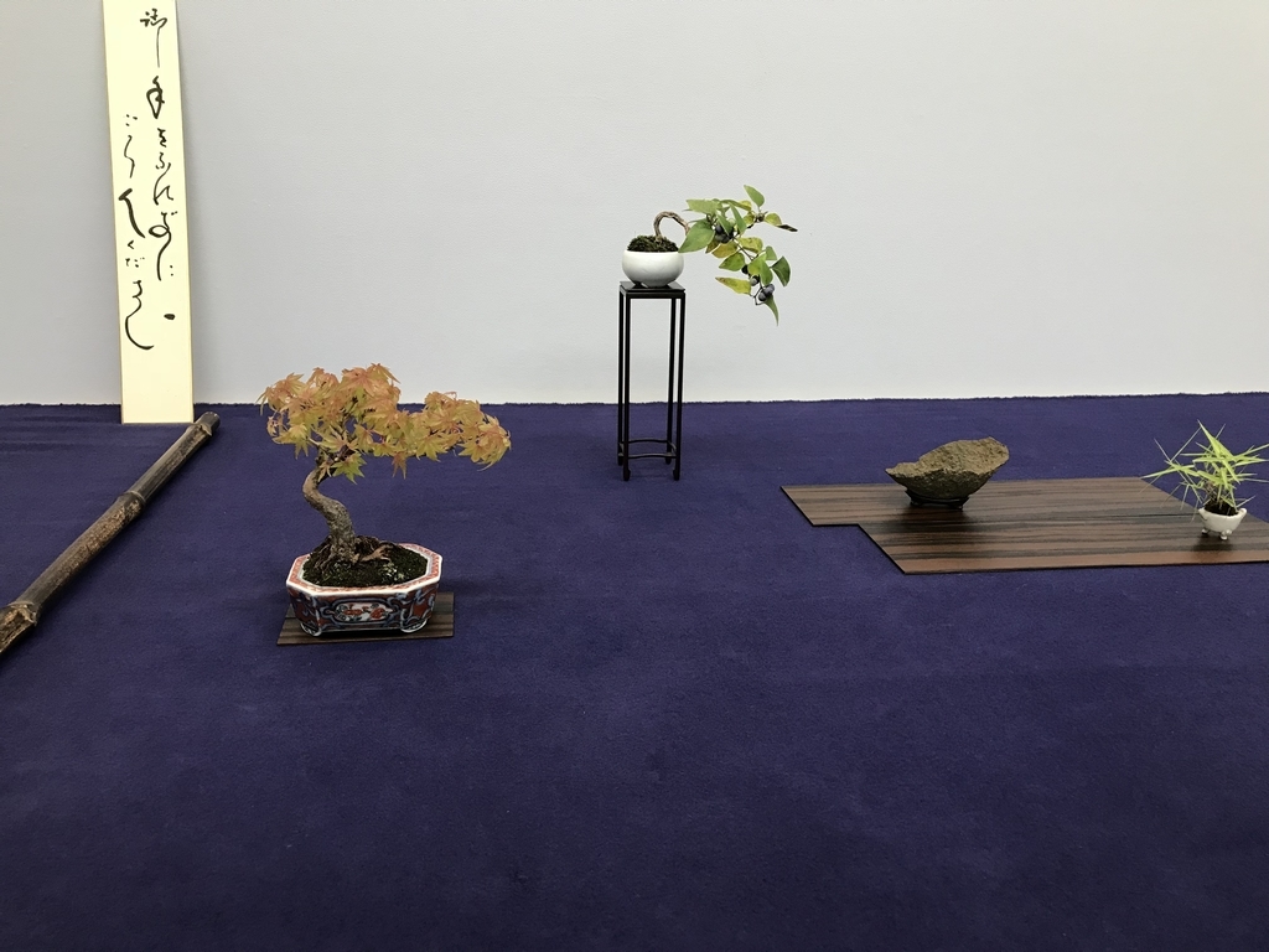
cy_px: 476
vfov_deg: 49.7
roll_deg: -1.2
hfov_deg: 63.4
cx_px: 634
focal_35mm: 28
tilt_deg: -15.9
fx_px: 1026
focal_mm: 3.99
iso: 40
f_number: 1.8
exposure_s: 1/33
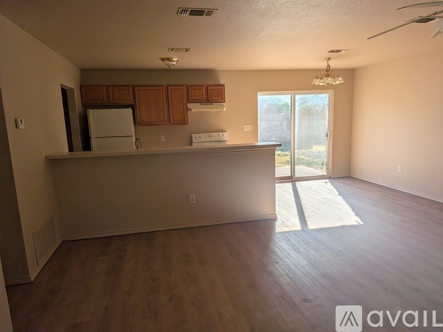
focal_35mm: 24
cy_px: 166
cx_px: 222
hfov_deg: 71.6
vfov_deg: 56.8
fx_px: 307
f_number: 1.7
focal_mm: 4.53
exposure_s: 1/4132
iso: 24
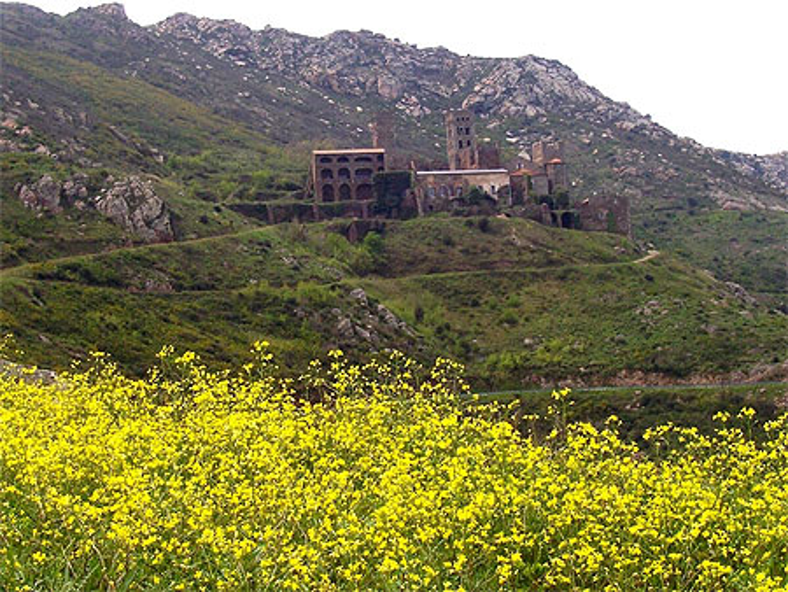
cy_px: 296
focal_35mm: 57
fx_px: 1298
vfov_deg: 25.7
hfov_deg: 33.8
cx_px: 394
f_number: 6.7
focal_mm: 8.6
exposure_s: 1/500
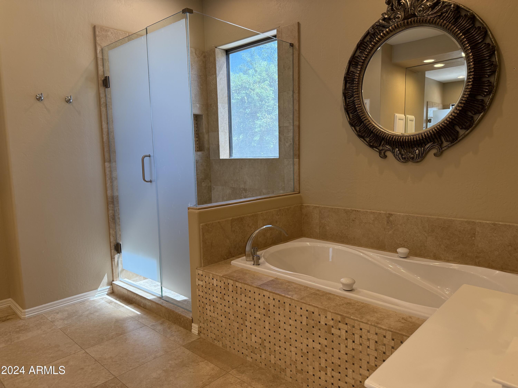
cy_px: 194
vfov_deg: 56.8
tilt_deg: -6.4
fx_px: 359
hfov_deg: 71.6
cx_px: 259
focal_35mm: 24
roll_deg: +1.0
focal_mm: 6.76
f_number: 1.78
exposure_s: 1/129
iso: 125
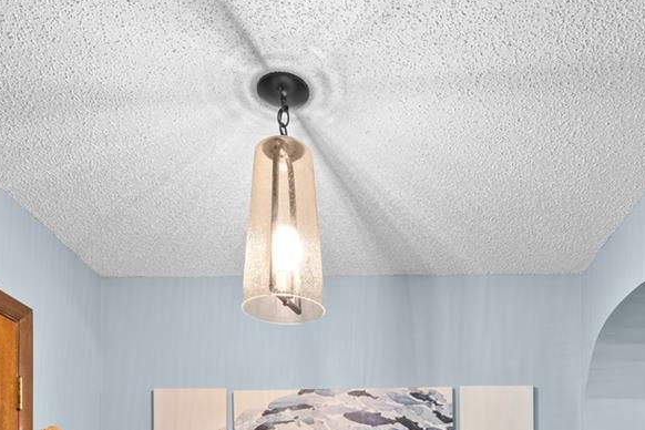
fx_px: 591
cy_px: 523
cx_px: 376
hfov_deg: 56.9
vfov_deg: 32.6
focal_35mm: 33
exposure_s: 25
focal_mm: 12
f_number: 9
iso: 100
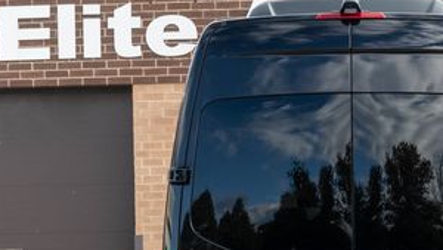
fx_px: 1105
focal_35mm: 94
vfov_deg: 12.7
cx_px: 348
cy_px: 257
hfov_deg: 22.4
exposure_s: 1/320
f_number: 4
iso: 125
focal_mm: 28
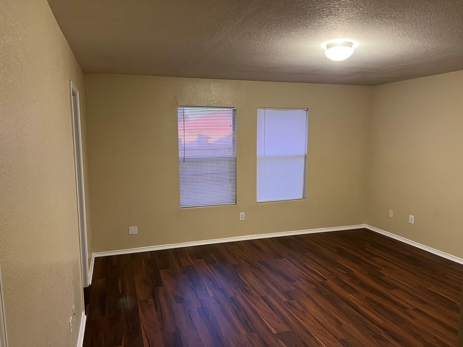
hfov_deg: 67.3
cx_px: 232
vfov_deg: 53.1
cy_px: 174
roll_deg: +0.1
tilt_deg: -6.6
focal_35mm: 26
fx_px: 348
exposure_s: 1/60
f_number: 1.5
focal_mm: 5.7
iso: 320
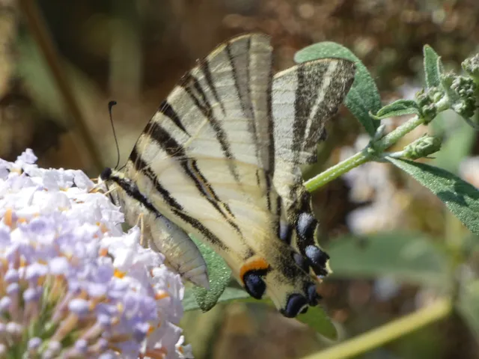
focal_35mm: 622
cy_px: 180
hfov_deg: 3.2
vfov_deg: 2.4
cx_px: 240
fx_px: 8607
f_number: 5.6
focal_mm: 111.5
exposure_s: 1/125
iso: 80
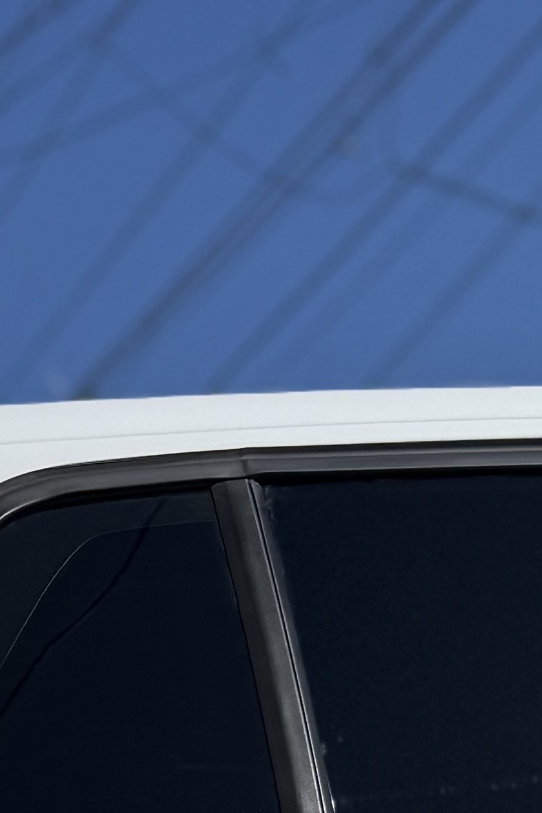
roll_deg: -0.4
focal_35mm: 113
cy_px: 1375
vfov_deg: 15.9
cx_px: -364
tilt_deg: -0.8
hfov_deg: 11.4
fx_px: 2552
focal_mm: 6.76
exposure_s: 1/14286
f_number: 1.78
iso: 80
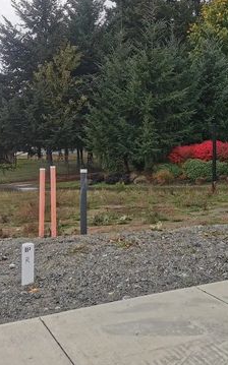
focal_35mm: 51
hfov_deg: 24.8
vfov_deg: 39.4
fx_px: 508
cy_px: 146
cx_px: 190
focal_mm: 5.56
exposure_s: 1/1550
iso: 50
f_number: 1.6
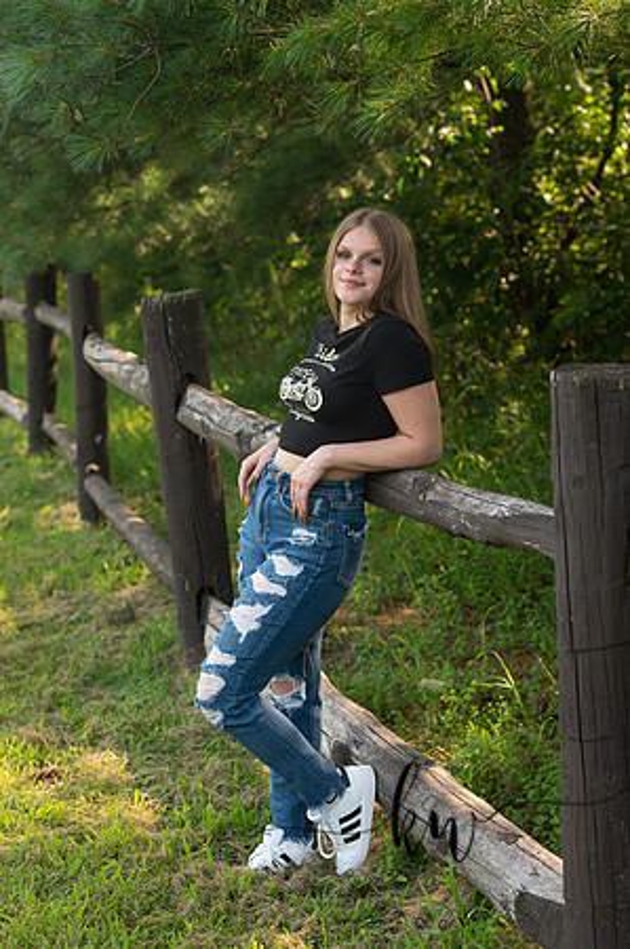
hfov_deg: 19.4
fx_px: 1842
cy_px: 474
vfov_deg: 28.9
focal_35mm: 70
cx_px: 315
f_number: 4.5
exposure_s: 1/250
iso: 400
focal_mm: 70
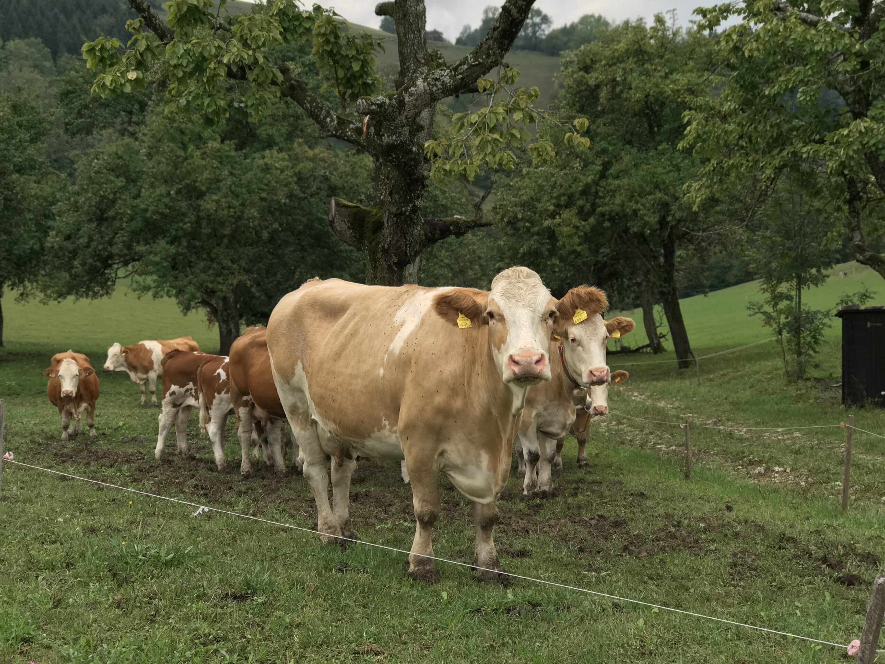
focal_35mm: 57
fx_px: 1457
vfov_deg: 25.7
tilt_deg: -10.0
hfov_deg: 33.8
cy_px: 332
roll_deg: +0.7
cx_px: 442
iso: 20
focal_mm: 6.6
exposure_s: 1/237
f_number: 2.8
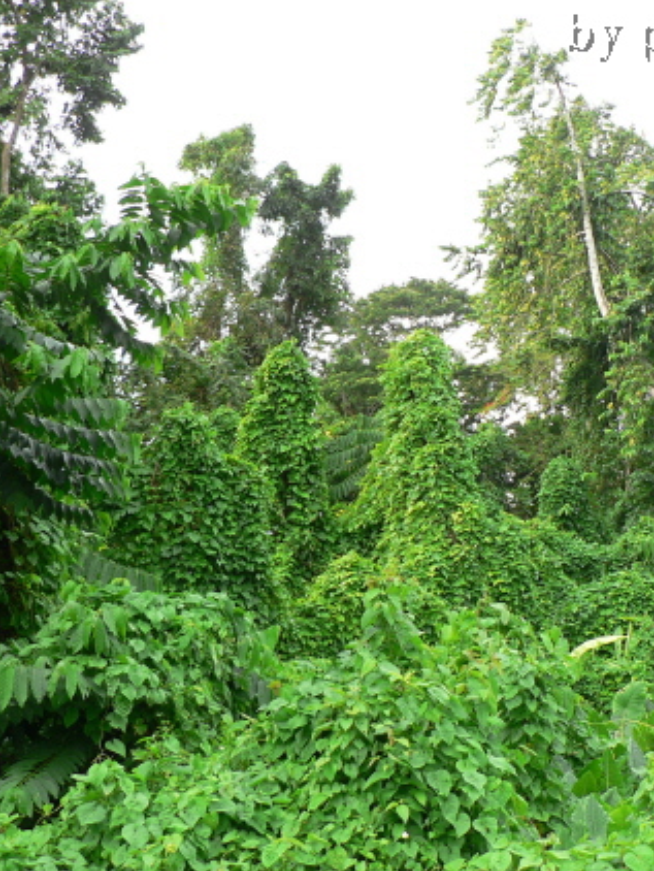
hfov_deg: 30.6
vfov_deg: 40.4
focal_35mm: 47
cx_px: 455
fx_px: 1183
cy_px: 437
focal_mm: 6
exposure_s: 1/80
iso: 64
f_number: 2.8
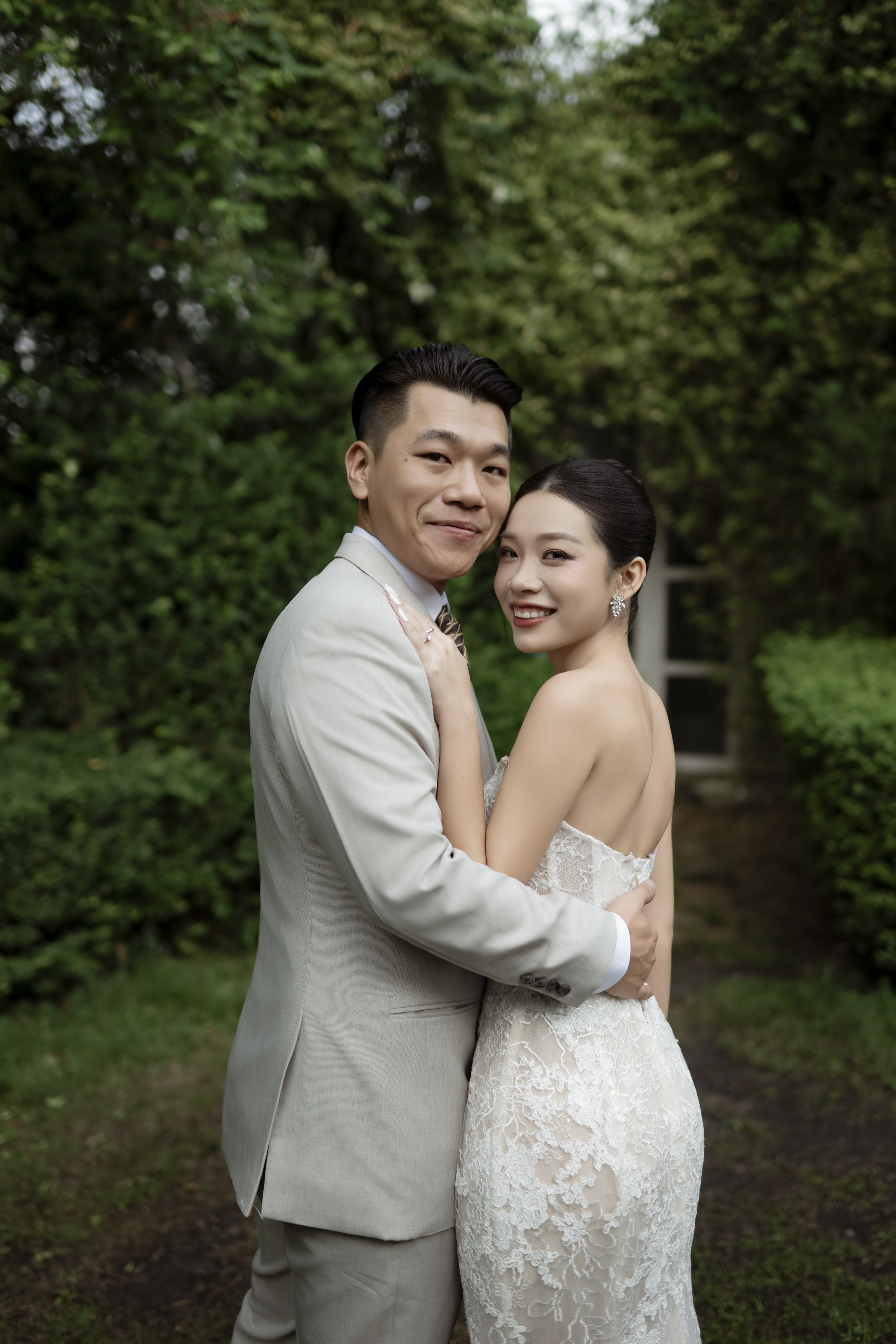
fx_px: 1307
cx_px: 448
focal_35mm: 35
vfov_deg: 54.4
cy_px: 672
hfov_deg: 37.9
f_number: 1.8
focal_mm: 35
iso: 100
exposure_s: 1/800
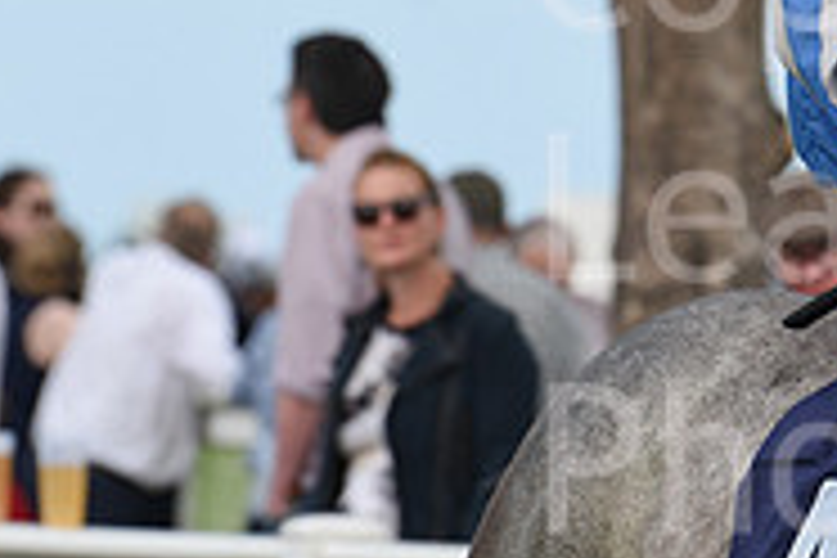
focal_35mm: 625
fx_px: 14530
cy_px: 250
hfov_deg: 3.3
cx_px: 1130
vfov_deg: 2.2
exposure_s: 1/1600
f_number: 5.6
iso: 400
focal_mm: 200
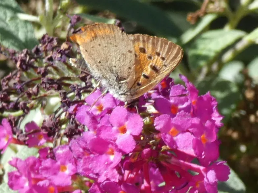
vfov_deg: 12.7
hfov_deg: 16.8
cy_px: 96
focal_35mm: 117
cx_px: 129
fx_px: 872
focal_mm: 21
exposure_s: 1/80
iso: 100
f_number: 5.1
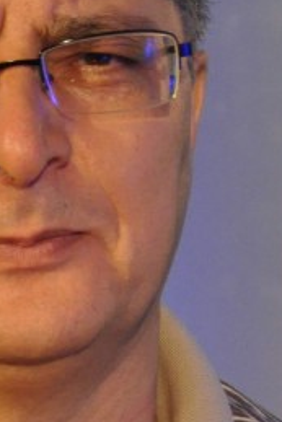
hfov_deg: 2.8
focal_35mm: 486
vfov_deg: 4.2
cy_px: 341
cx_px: -26
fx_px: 5702
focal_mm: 70
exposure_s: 1/60
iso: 1000
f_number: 5
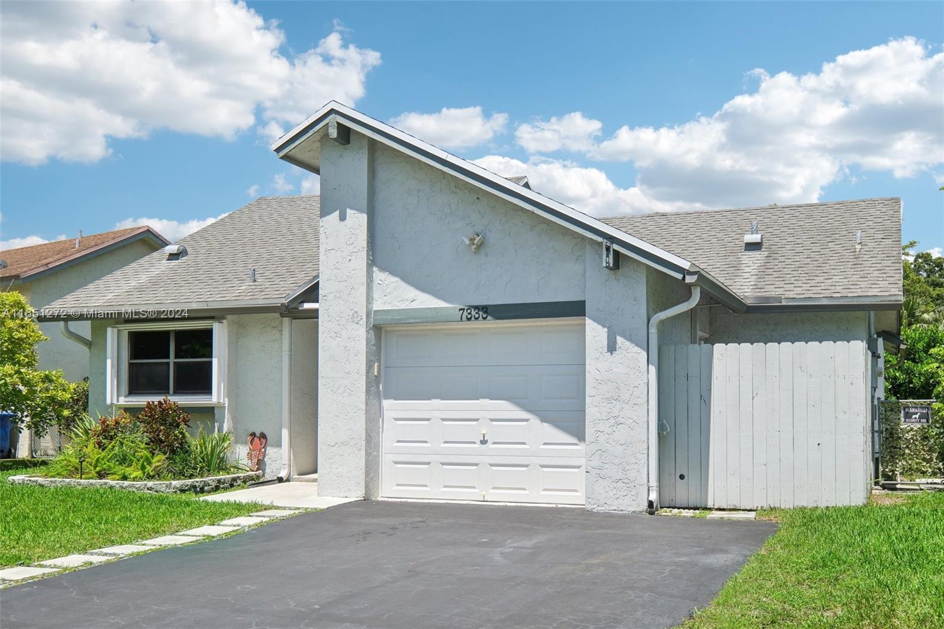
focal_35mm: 36
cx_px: 472
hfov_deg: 53.1
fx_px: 944
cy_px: 314
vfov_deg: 36.9
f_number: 8
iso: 400
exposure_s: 1/950
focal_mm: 24
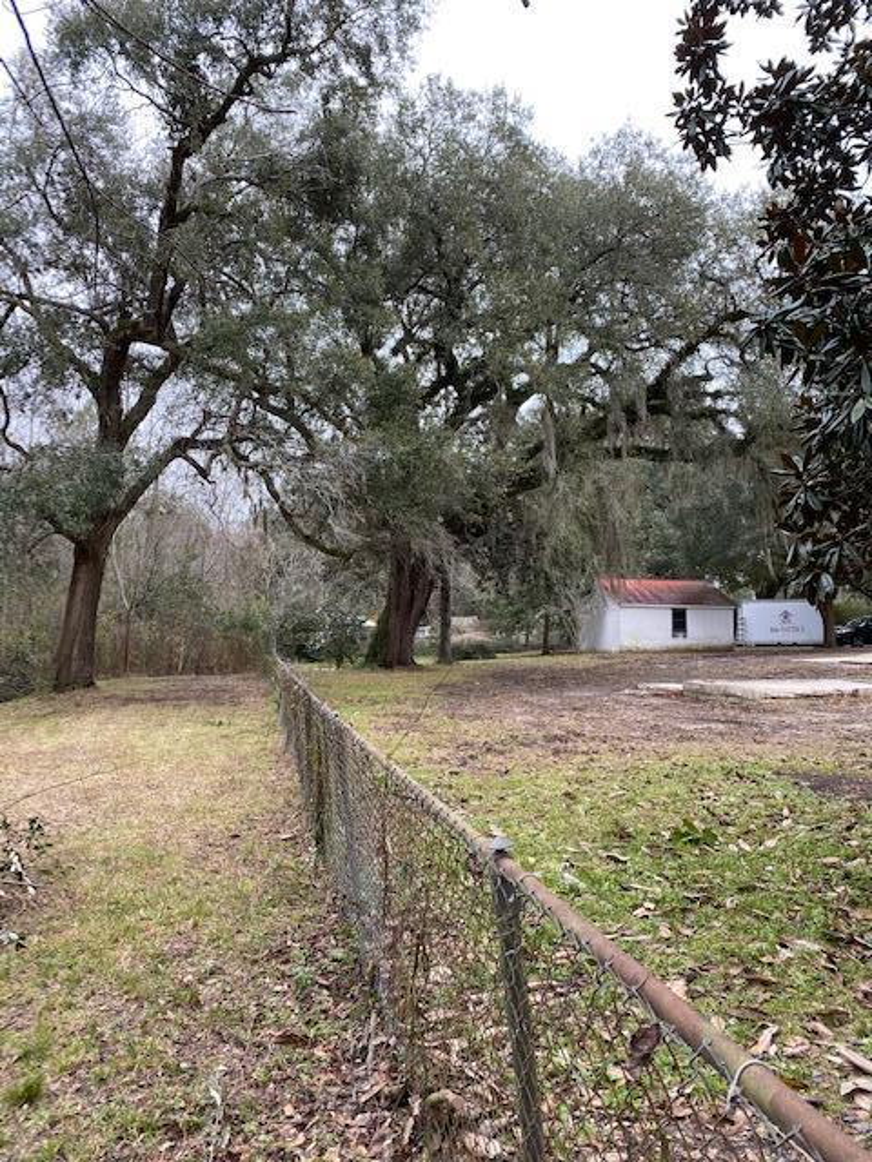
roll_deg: -1.5
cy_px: 581
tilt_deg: +4.5
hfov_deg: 53.1
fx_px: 873
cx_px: 436
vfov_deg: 67.3
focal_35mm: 26
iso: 32
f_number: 1.8
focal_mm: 4.25
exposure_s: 1/241
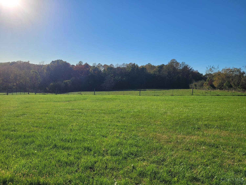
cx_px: 123
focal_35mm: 26
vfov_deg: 53.1
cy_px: 92
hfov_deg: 67.3
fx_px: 185
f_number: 1.8
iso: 40
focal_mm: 5.4
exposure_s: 1/3707
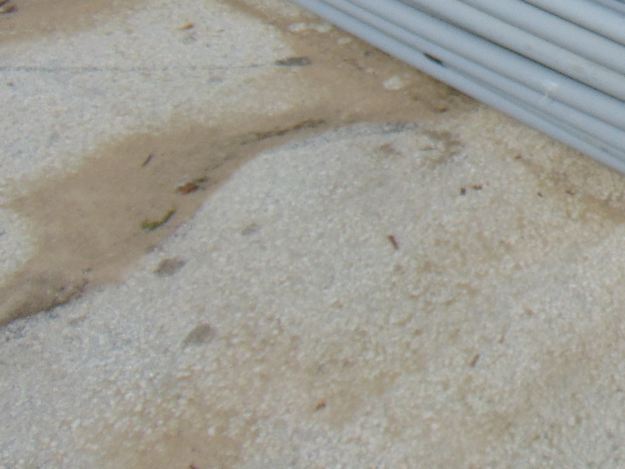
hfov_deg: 25.5
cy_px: -74
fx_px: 1228
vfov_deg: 20.4
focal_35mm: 68
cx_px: 758
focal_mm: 4.5
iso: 80
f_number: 3
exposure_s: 1/1000
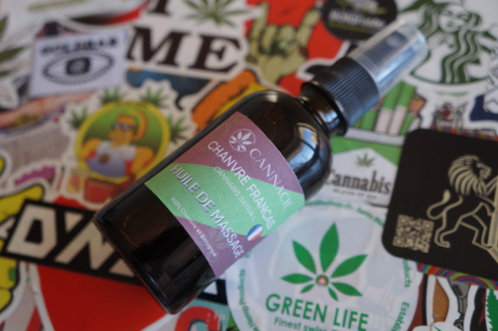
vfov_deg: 28.9
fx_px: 643
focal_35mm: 46
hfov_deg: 42.3
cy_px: 166
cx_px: 249
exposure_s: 1/160
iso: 320
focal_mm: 31
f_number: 4
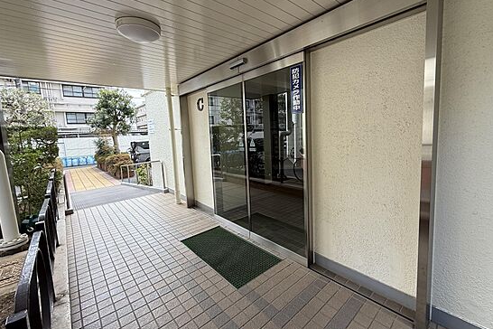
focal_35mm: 16
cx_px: 256
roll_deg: +2.7
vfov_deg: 73.7
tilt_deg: -5.2
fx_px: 219
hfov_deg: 96.7
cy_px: 155
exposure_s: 1/158
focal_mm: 2.22
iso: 50
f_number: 2.2
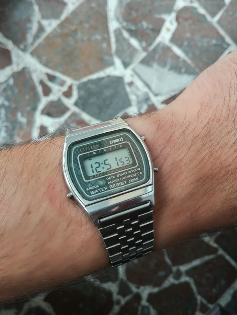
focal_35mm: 27
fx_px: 246
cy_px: 158
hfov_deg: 51.4
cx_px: 118
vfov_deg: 65.3
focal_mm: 3.79
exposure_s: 1/33.3
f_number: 2
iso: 80
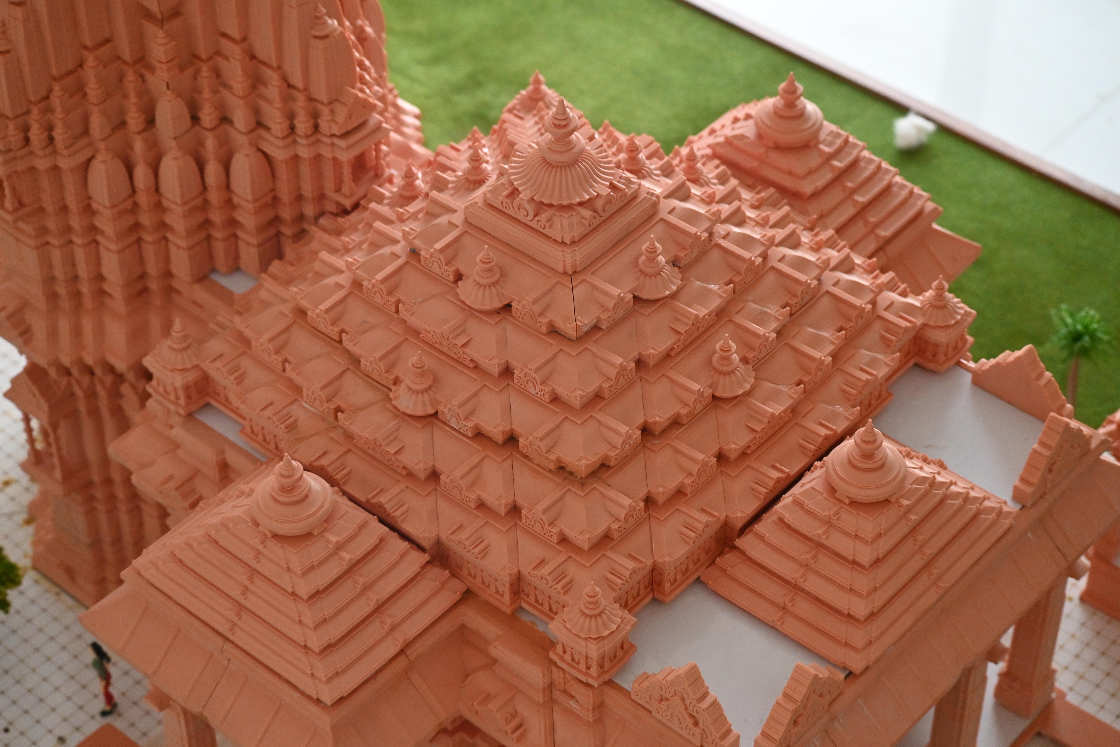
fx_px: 2333
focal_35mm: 75
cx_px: 560
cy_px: 374
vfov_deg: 18.2
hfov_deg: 27.0
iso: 3200
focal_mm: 50
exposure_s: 1/125
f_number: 4.5
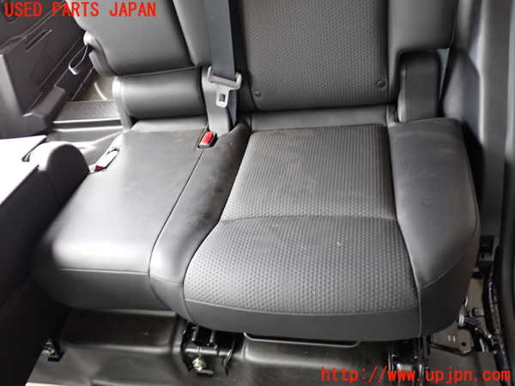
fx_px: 446
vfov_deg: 46.8
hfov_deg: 60.0
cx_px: 258
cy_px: 193
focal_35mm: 30
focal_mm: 5.4
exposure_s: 1/30
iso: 200
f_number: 2.3
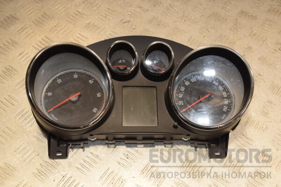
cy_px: 94
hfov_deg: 41.1
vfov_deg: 28.1
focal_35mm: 48
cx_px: 140
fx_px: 375
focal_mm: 32
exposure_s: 1/200
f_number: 7.1
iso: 800
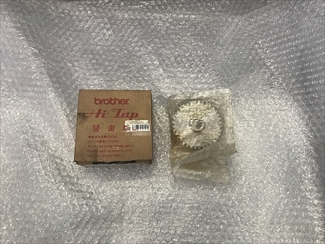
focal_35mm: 28
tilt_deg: -74.6
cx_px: 162
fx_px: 263
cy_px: 122
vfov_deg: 49.7
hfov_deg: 63.4
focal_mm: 3.99
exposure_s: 1/40
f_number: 1.8
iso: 25
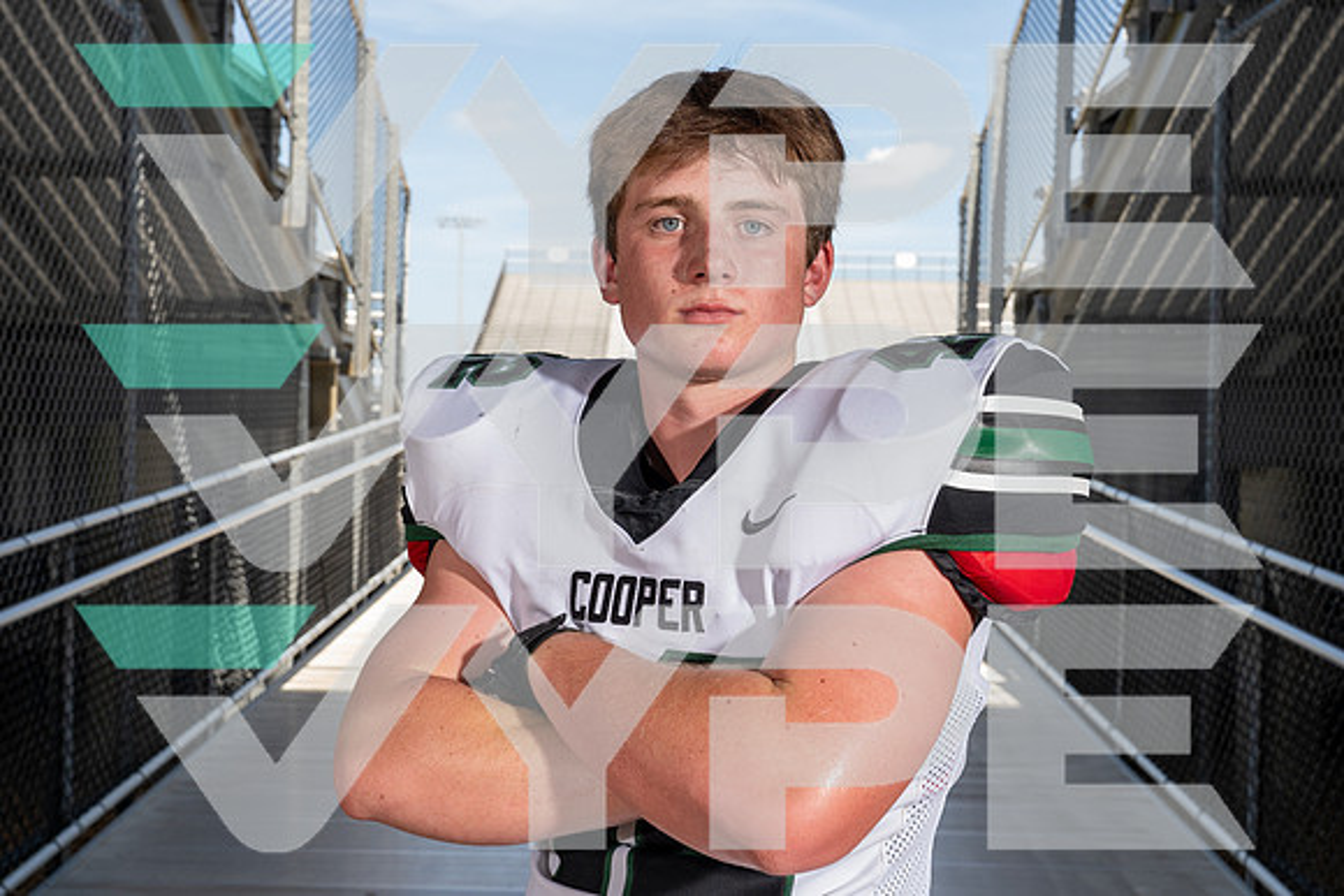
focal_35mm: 42
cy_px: 448
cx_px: 672
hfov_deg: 46.4
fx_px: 1568
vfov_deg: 31.9
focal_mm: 42
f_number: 8
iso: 320
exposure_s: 1/250
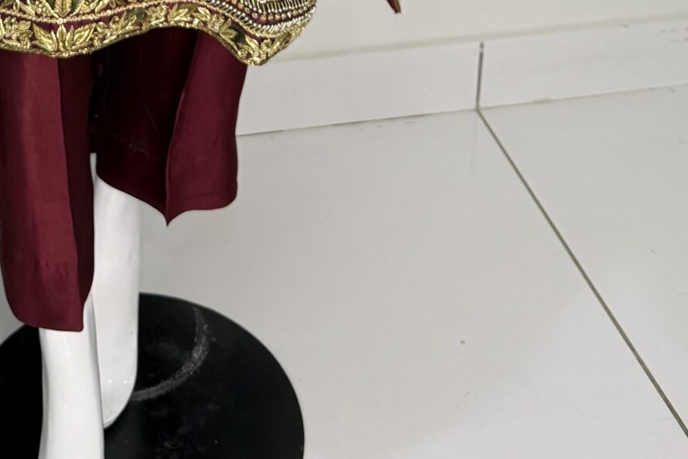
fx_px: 1395
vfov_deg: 15.5
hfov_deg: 27.0
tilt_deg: -16.5
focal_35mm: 73
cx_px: 105
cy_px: -415
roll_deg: +0.1
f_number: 1.78
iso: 200
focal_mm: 6.76
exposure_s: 1/100
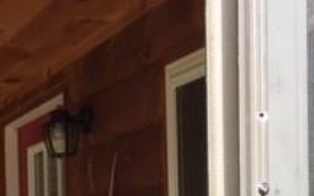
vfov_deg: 13.5
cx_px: 60
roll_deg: +0.0
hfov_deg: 22.5
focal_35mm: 91
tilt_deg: -2.6
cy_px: 292
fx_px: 779
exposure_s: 1/399
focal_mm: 4.15
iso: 32
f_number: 2.2
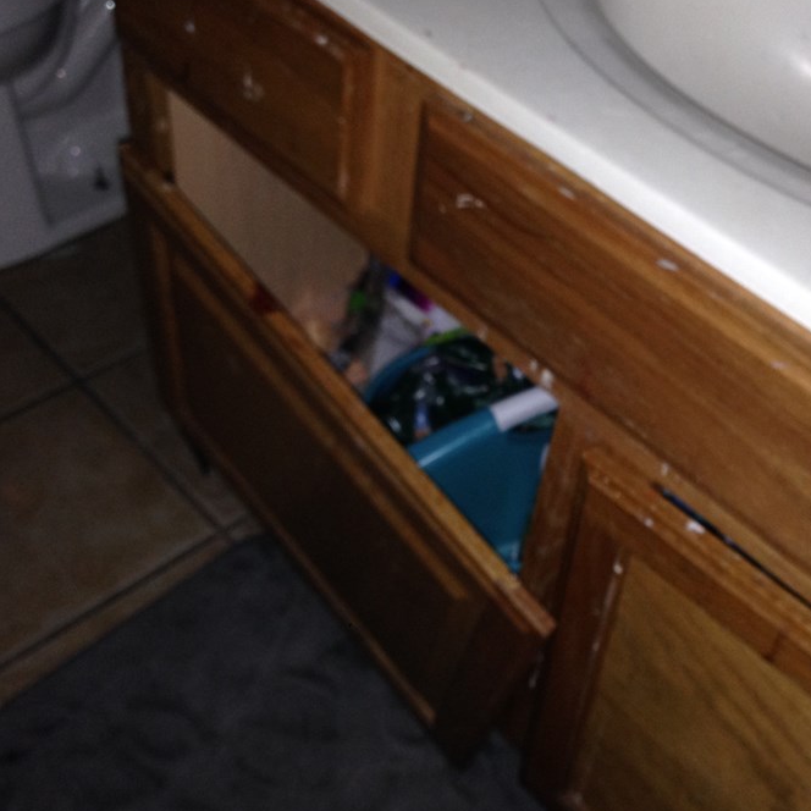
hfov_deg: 37.5
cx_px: 468
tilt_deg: -45.8
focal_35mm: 45
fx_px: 1193
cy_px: 397
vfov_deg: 37.6
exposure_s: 1/16
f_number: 2.4
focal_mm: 4.12
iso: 125
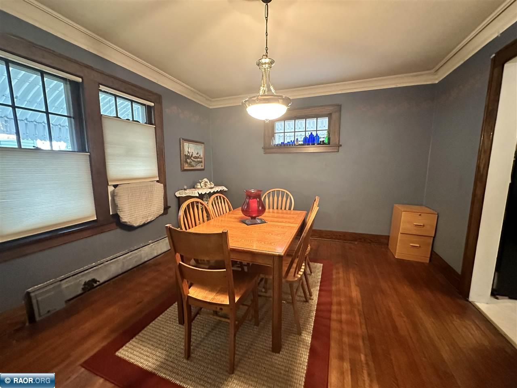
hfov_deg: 102.1
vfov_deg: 85.7
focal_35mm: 14
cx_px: 258
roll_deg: -0.7
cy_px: 194
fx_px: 209
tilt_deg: -7.5
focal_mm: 2.22
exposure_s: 1/40
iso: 800
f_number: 2.2
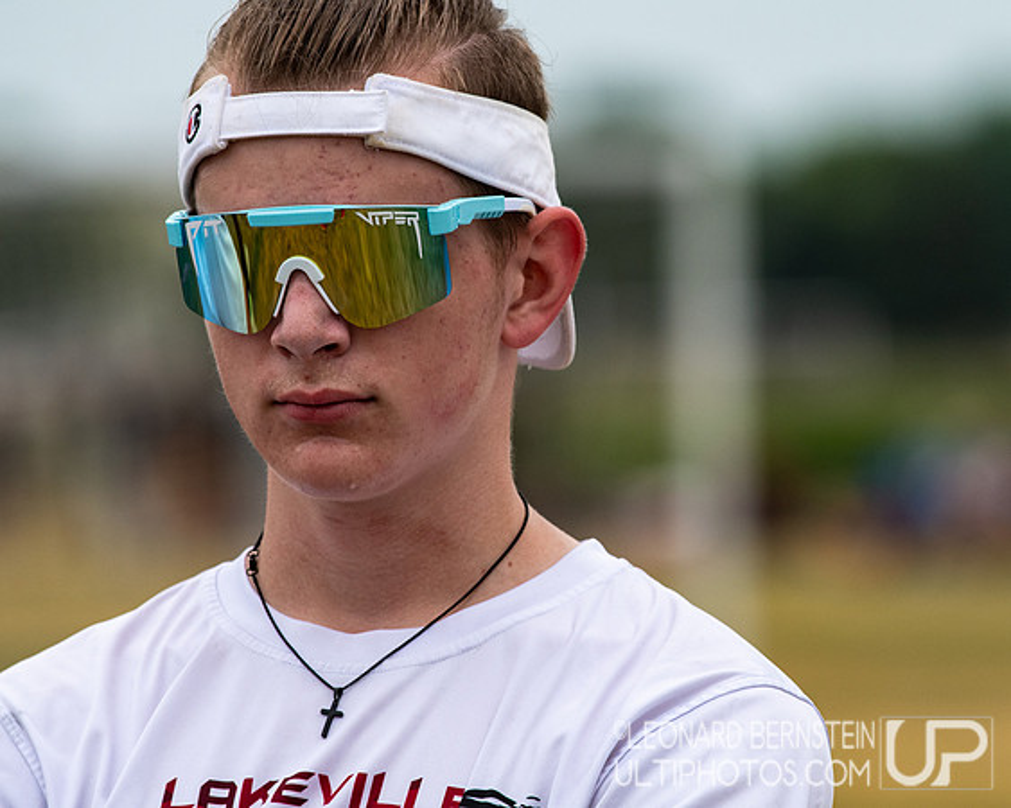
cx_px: 613
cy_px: 400
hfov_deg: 3.8
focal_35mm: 512
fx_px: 15317
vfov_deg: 3.0
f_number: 7.1
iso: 400
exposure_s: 1/2000
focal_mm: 300
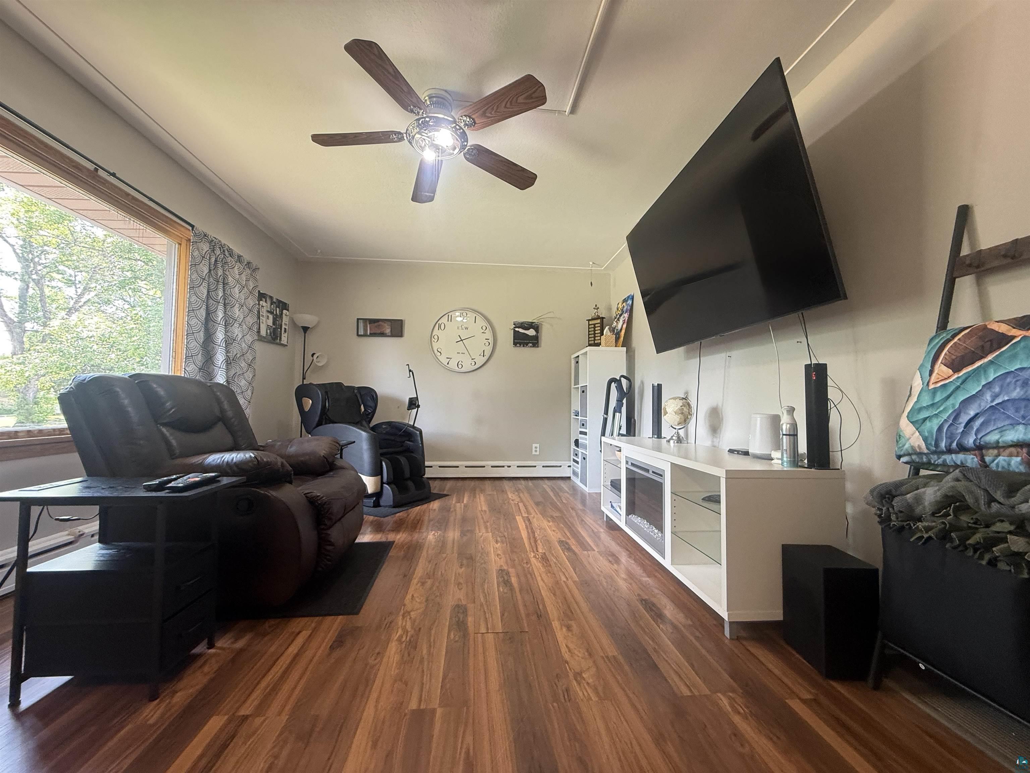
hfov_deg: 102.1
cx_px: 515
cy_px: 386
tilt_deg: +1.7
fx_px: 417
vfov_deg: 85.7
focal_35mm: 14
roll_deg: -0.5
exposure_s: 1/60
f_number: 2.2
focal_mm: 2.22
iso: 200
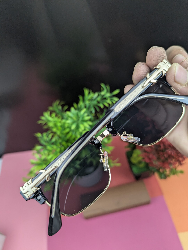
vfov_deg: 71.5
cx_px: 94
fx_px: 173
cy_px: 125
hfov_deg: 56.9
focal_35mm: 24
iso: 42
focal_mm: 6.81
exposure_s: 1/100
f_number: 1.85
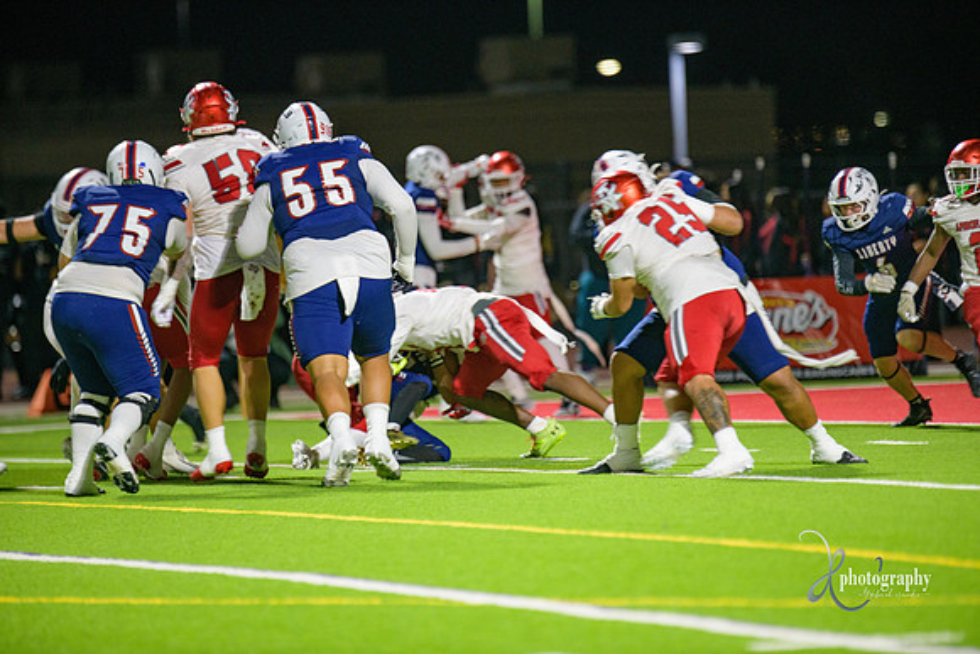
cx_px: 490
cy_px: 327
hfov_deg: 6.9
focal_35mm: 300
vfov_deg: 4.6
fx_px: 8168
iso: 2000
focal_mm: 300
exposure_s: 1/250
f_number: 2.8
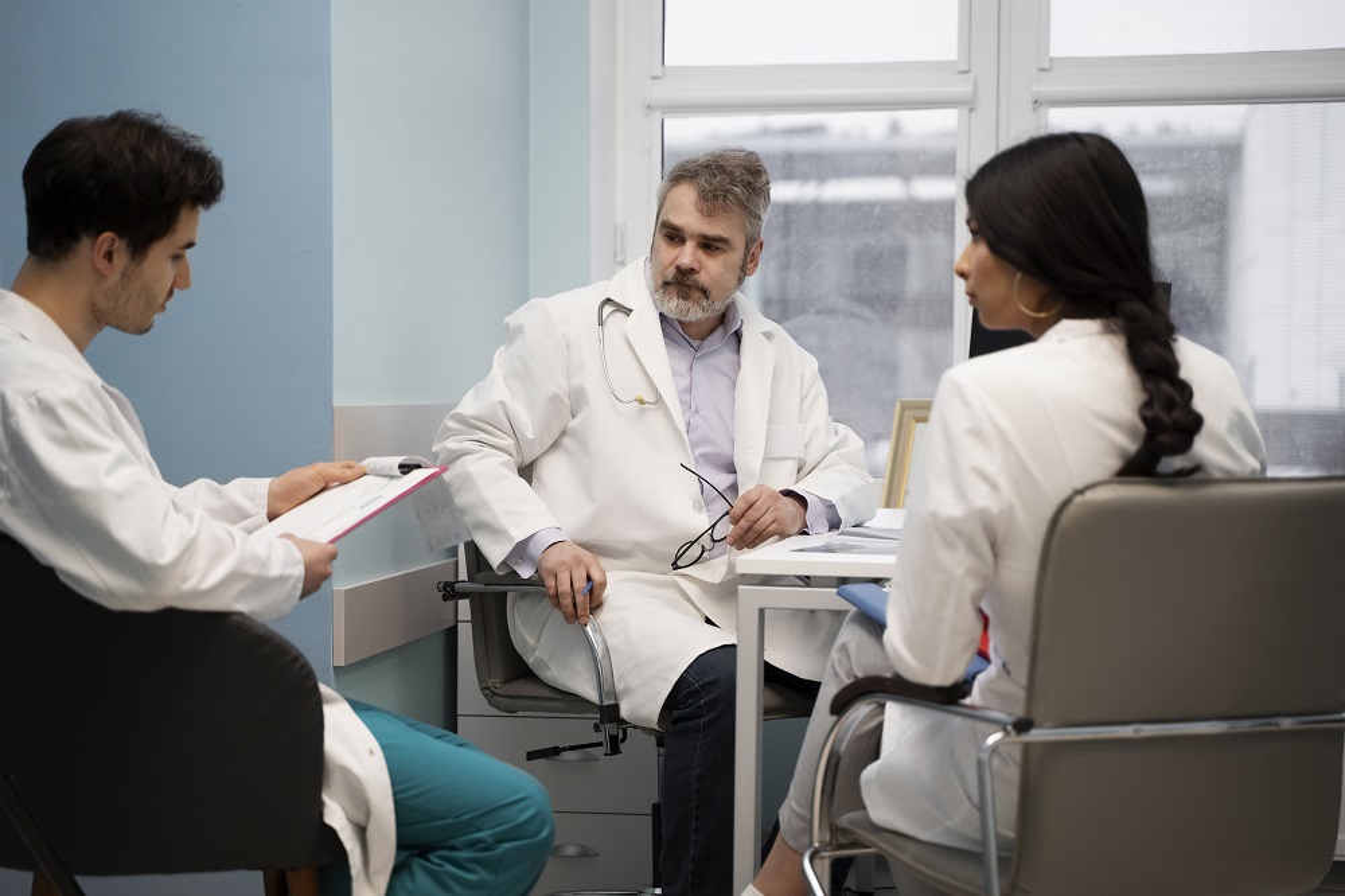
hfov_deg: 27.0
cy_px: 448
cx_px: 672
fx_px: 2801
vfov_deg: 18.2
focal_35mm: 75
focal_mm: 75
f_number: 3.2
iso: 1250
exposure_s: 1/250
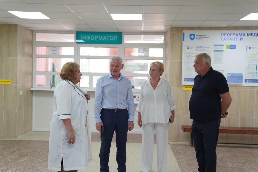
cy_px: 86
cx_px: 129
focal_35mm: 40
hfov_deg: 48.5
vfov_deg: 33.4
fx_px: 287
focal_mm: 40
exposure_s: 1/250
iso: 1250
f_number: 2.8
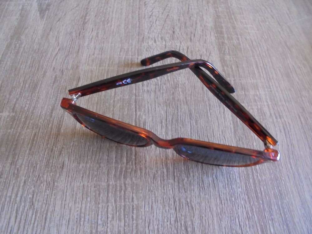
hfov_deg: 67.3
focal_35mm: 26
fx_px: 234
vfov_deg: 53.1
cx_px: 156
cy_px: 117
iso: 400
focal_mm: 4.6
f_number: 3.5
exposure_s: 1/30
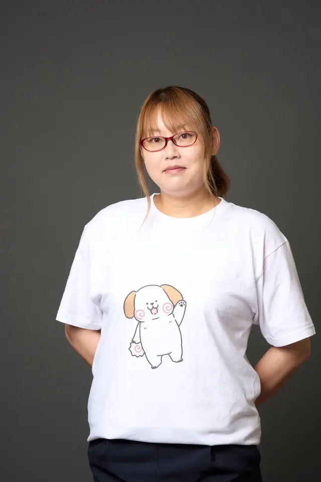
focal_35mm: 105
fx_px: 1404
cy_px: 241
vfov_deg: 19.5
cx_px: 160
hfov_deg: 13.0
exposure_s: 1/125
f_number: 11
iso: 400
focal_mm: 105
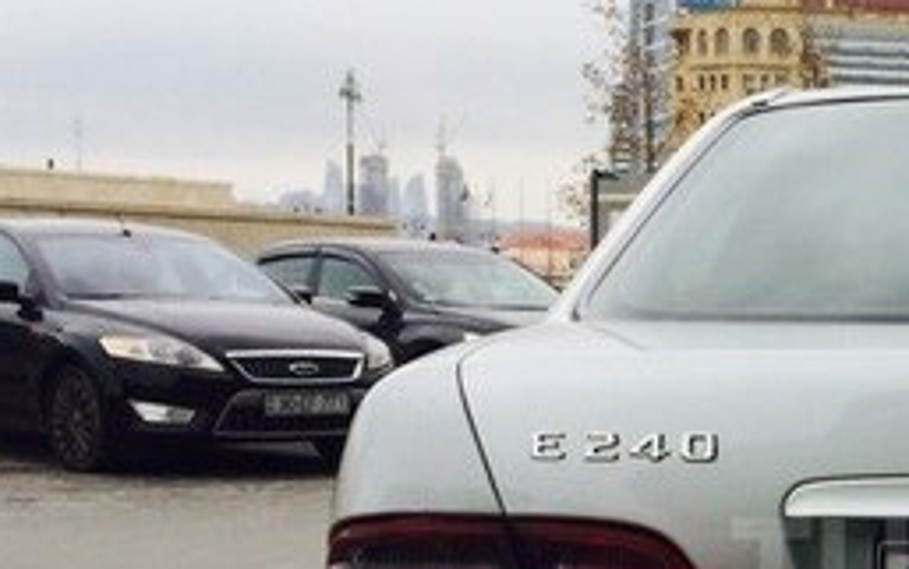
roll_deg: -2.8
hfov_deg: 23.8
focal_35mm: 79
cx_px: 1093
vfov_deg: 16.2
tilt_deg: -7.9
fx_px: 1958
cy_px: 571
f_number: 2.2
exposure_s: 1/507
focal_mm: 4.15
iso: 32
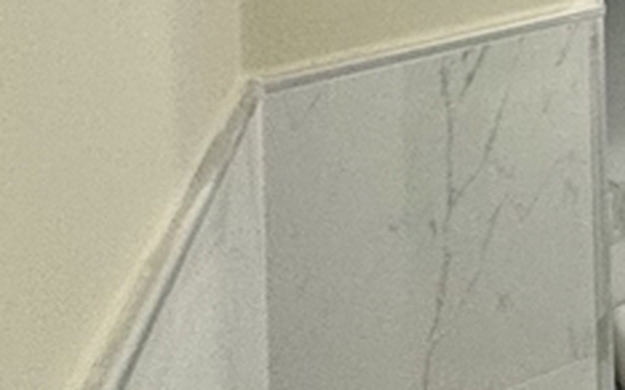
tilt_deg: +1.7
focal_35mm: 65
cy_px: -435
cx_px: 1330
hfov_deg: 17.7
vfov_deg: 15.2
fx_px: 1107
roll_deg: +3.0
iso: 100
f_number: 2.2
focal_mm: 2.22
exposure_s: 1/120
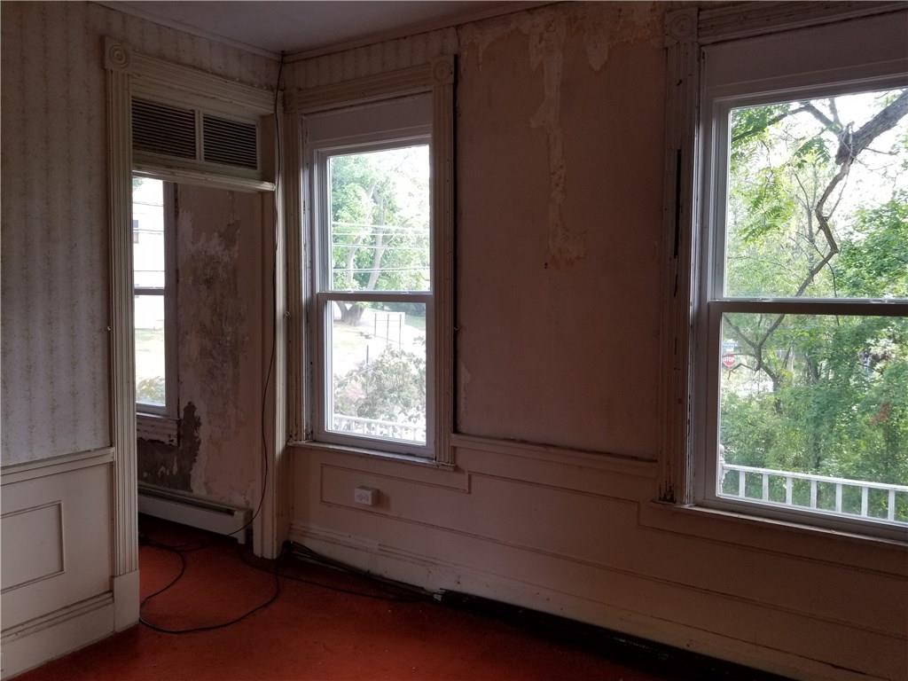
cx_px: 454
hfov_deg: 67.3
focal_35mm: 26
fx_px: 682
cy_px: 340
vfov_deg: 53.1
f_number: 1.7
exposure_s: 1/50
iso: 64
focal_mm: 4.25
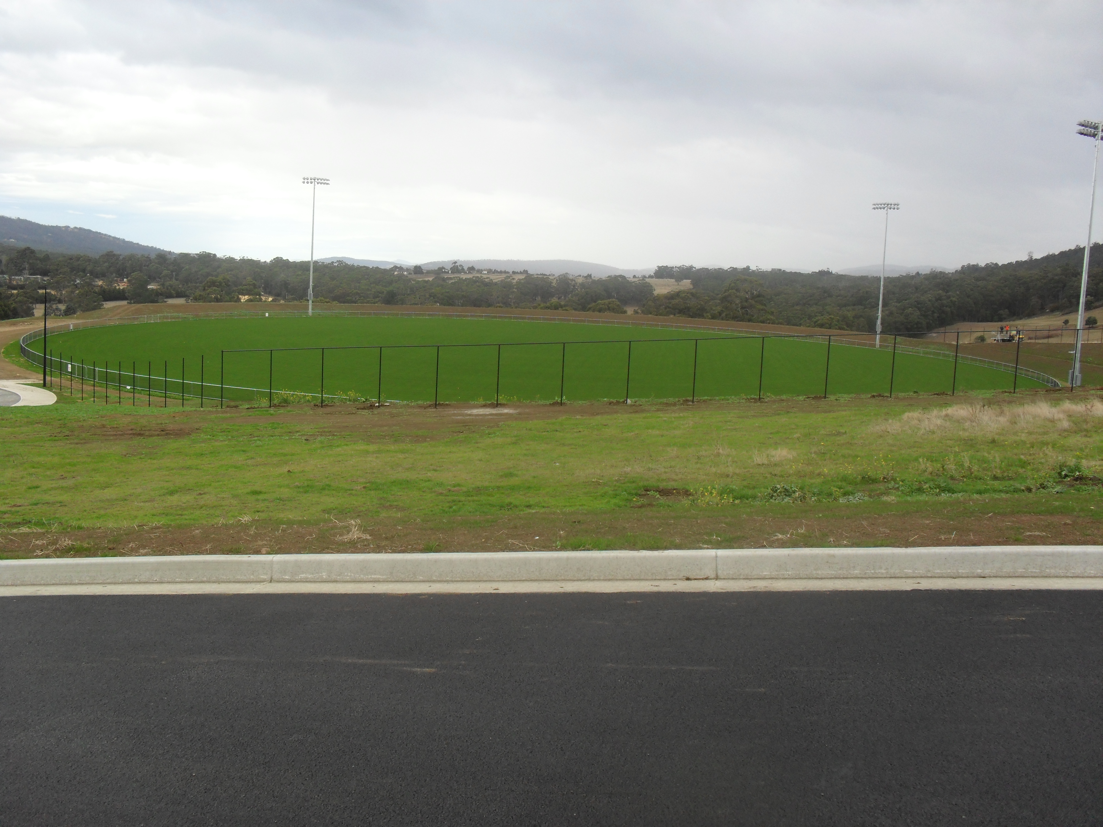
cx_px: 552
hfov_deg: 52.6
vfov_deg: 40.7
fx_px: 1115
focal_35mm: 35
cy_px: 414
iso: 100
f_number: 3.2
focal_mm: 6.3
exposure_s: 1/180
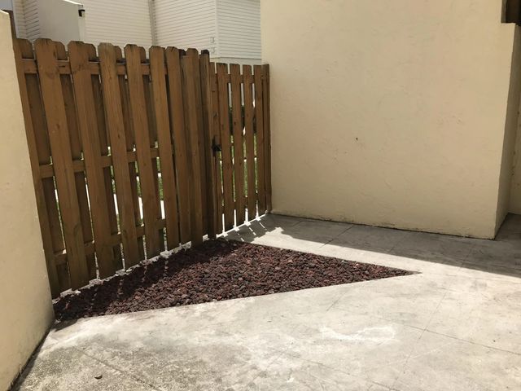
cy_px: 196
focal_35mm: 28
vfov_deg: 49.7
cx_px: 260
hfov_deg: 63.4
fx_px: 421
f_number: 1.8
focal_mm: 3.99
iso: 20
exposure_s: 1/2740
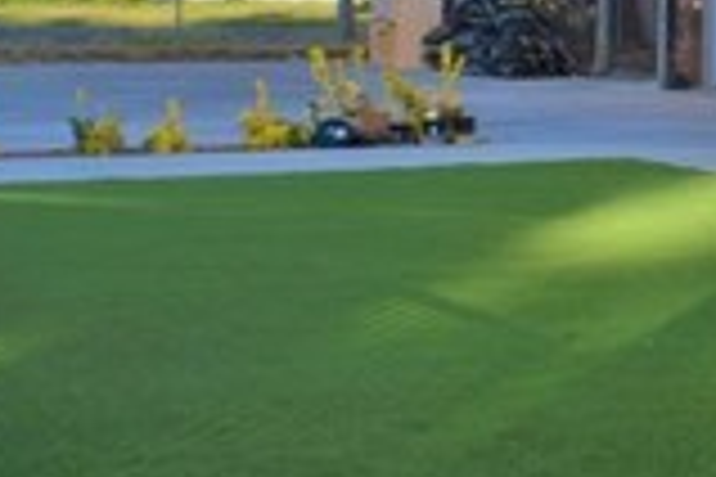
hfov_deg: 11.8
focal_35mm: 163
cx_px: 1193
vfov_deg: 8.4
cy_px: -38
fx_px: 3242
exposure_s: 1/400
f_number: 11
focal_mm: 27
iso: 400
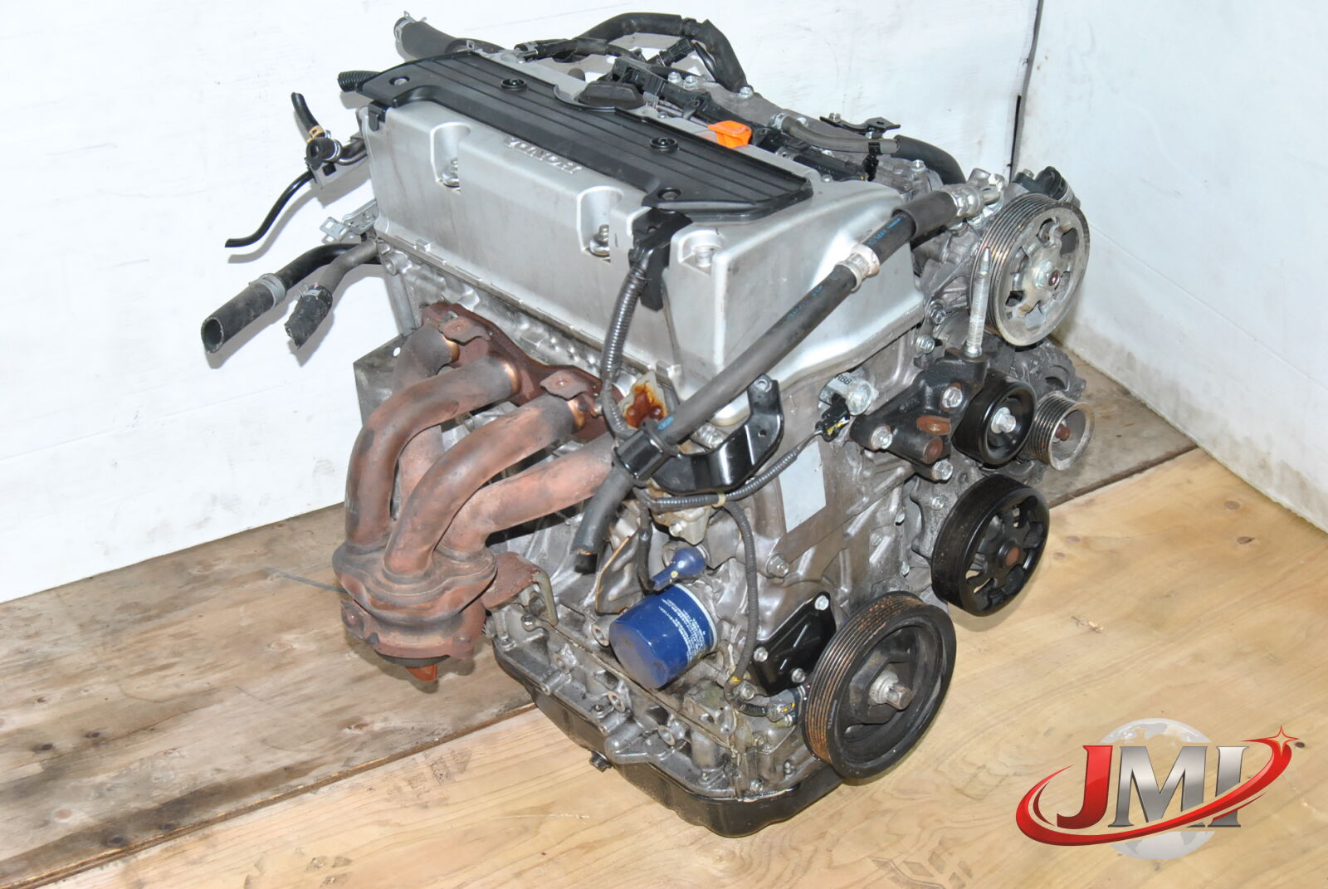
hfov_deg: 37.8
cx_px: 664
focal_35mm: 52
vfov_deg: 25.8
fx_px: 1939
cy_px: 444
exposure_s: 1/200
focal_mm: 35
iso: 800
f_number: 9
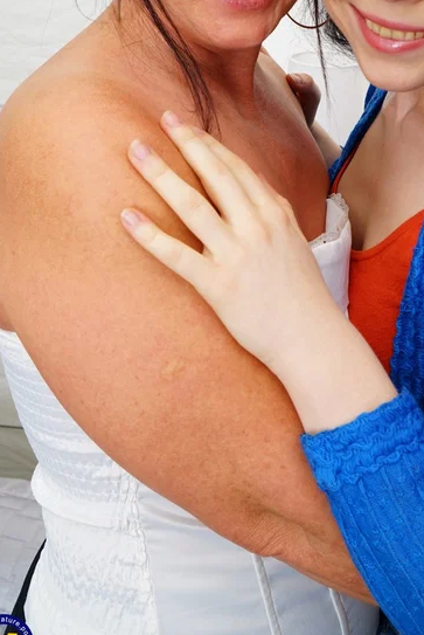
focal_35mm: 48
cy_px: 162
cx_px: 311
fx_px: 846
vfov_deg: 40.0
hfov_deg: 27.8
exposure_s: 1/25
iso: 200
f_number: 8
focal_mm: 29
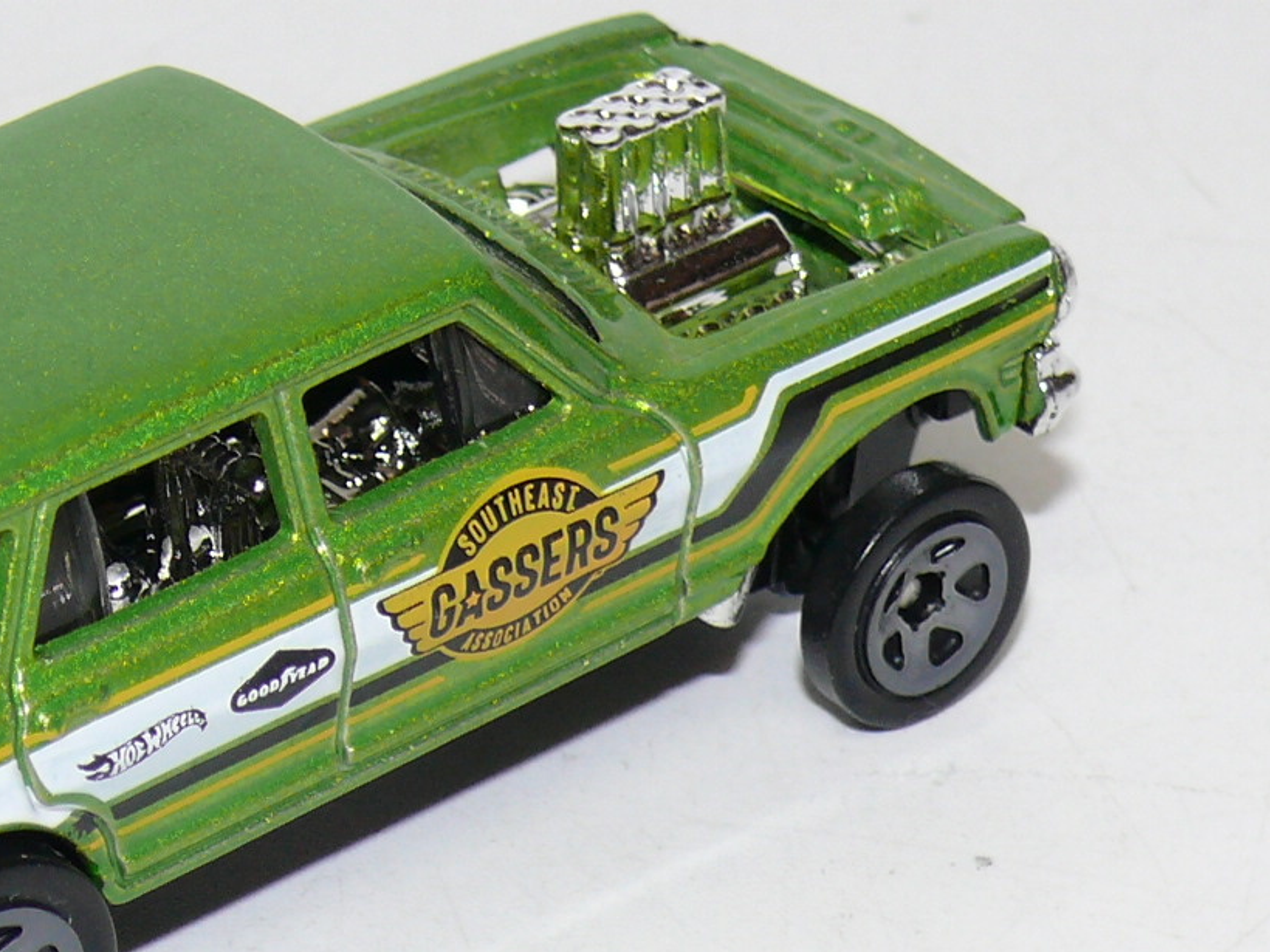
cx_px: 133
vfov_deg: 7.4
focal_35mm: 201
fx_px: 7374
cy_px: 582
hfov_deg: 9.8
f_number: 4
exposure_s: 1/30
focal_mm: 13.4
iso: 100
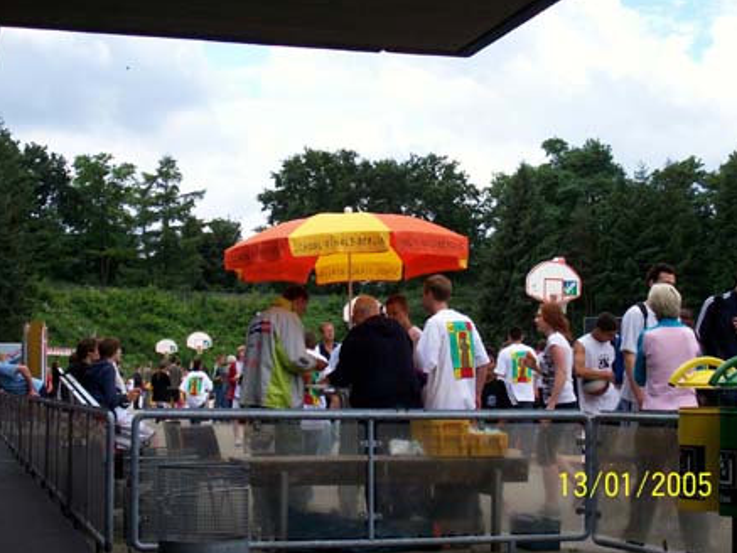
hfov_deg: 29.0
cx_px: 371
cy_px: 275
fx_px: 1427
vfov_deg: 21.9
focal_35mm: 67
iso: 80
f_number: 3.6
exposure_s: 1/465
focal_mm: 10.8
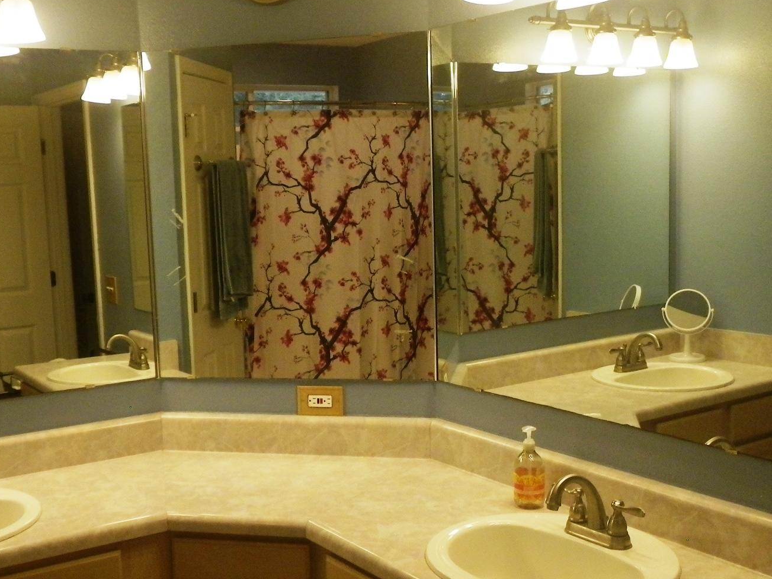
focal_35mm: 44
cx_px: 289
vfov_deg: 32.9
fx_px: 981
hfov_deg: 42.6
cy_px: 304
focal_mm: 5
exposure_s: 1/50
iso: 160
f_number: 3.5
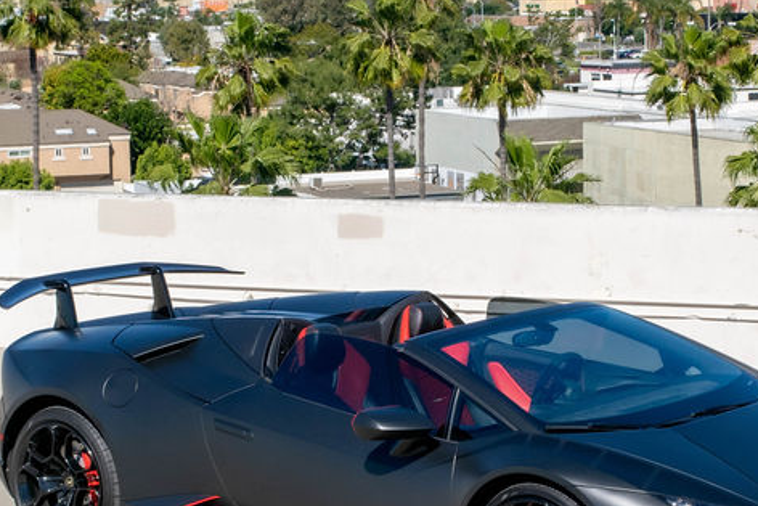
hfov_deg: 17.9
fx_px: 2401
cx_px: 434
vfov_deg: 12.0
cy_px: 311
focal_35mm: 114
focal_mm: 35
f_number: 13
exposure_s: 1/500
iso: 200
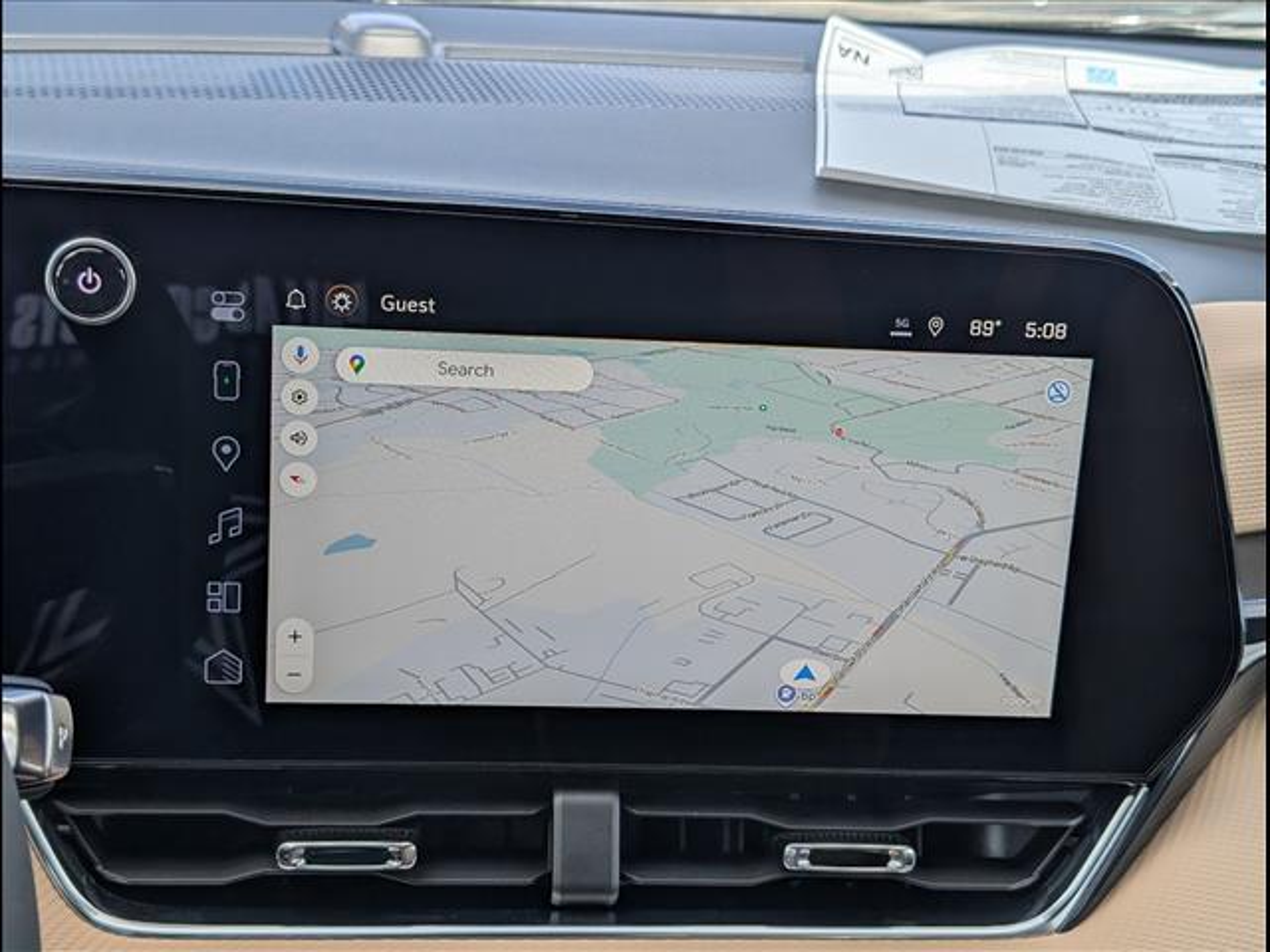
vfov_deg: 29.7
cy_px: 476
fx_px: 1798
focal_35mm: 49
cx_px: 635
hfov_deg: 38.9
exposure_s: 1/435
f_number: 1.68
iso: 22
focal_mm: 6.9
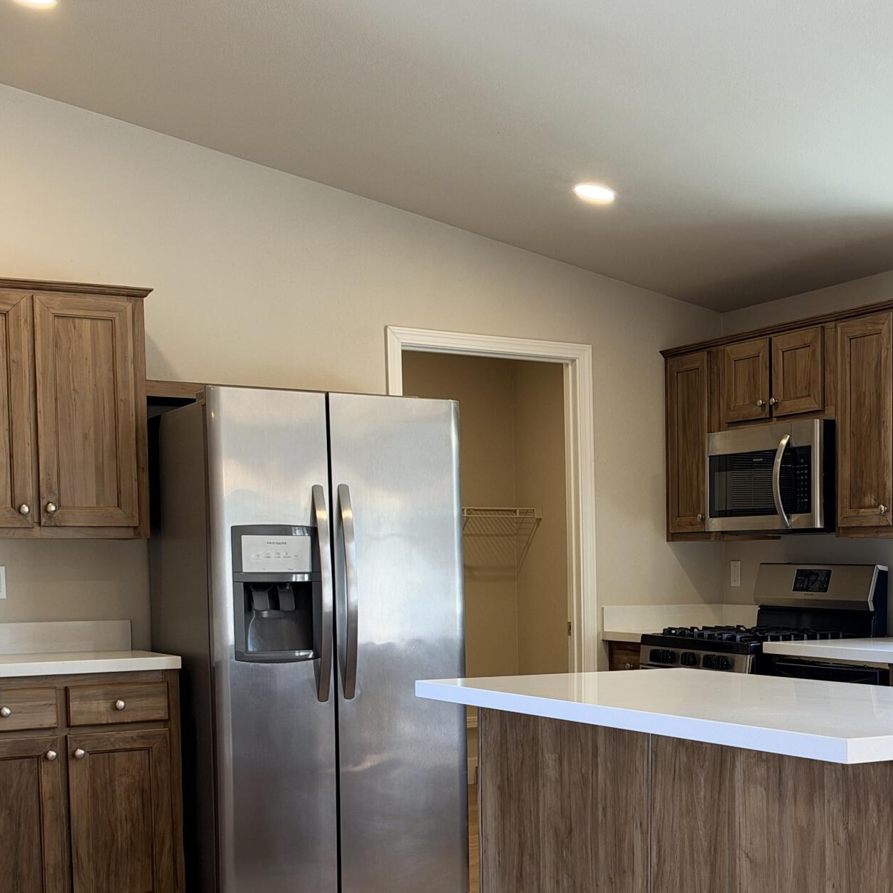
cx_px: 700
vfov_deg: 32.8
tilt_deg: -3.4
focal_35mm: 51
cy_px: 658
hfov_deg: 32.6
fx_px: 1489
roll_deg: +0.6
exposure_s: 1/132
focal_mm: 6.93
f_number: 1.8
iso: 200
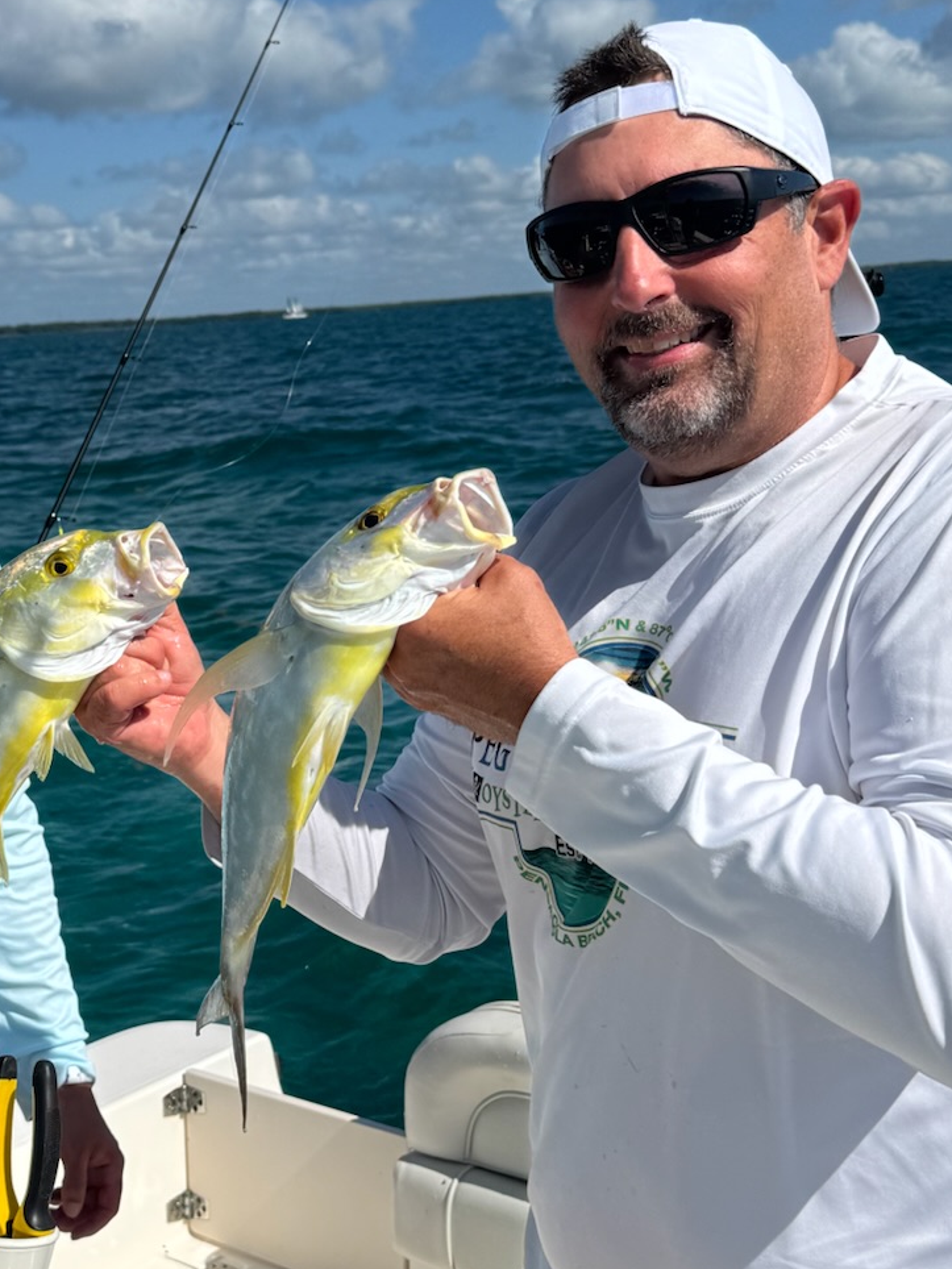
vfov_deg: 37.5
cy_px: 641
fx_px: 1870
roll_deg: +1.7
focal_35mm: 51
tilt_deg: -8.3
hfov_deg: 28.2
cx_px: 249
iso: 80
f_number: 1.78
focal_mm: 6.76
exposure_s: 1/10417
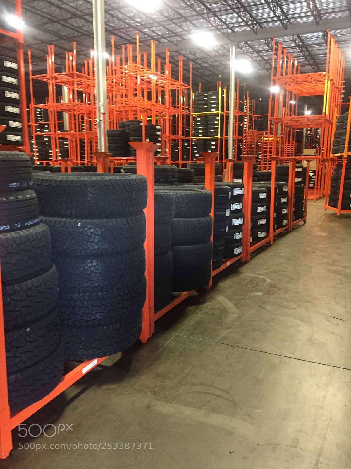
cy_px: 234
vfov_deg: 61.7
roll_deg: +1.6
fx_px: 392
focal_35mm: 29
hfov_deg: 48.2
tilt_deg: -9.7
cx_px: 176
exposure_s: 1/15
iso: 250
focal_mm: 4.15
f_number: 2.2
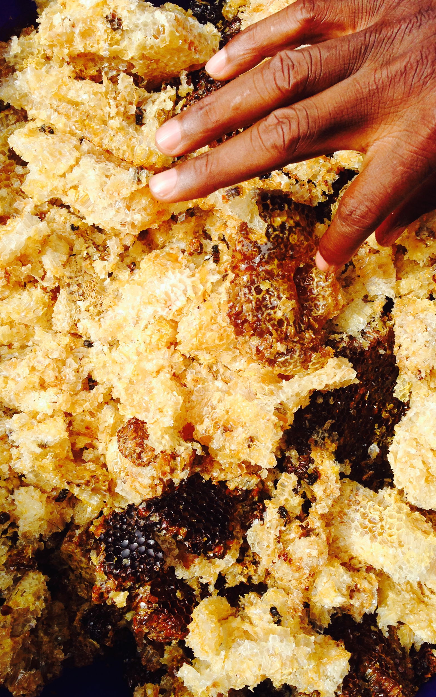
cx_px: 239
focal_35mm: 36
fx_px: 684
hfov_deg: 35.3
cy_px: 352
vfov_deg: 54.0
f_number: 2.4
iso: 50
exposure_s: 1/669
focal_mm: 4.12
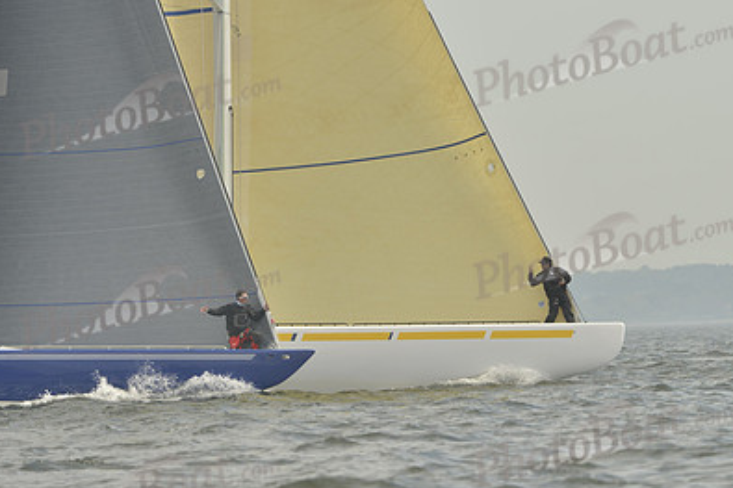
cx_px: 379
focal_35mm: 588
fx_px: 11967
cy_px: 181
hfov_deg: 3.5
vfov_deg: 2.3
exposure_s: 1/800
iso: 280
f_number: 9
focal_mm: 400
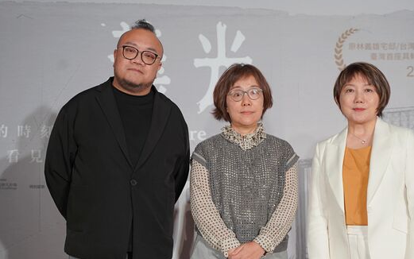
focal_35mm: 61
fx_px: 688
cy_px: 153
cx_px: 225
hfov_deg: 33.4
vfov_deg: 21.3
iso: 800
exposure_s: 1/160
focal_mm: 52
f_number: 4
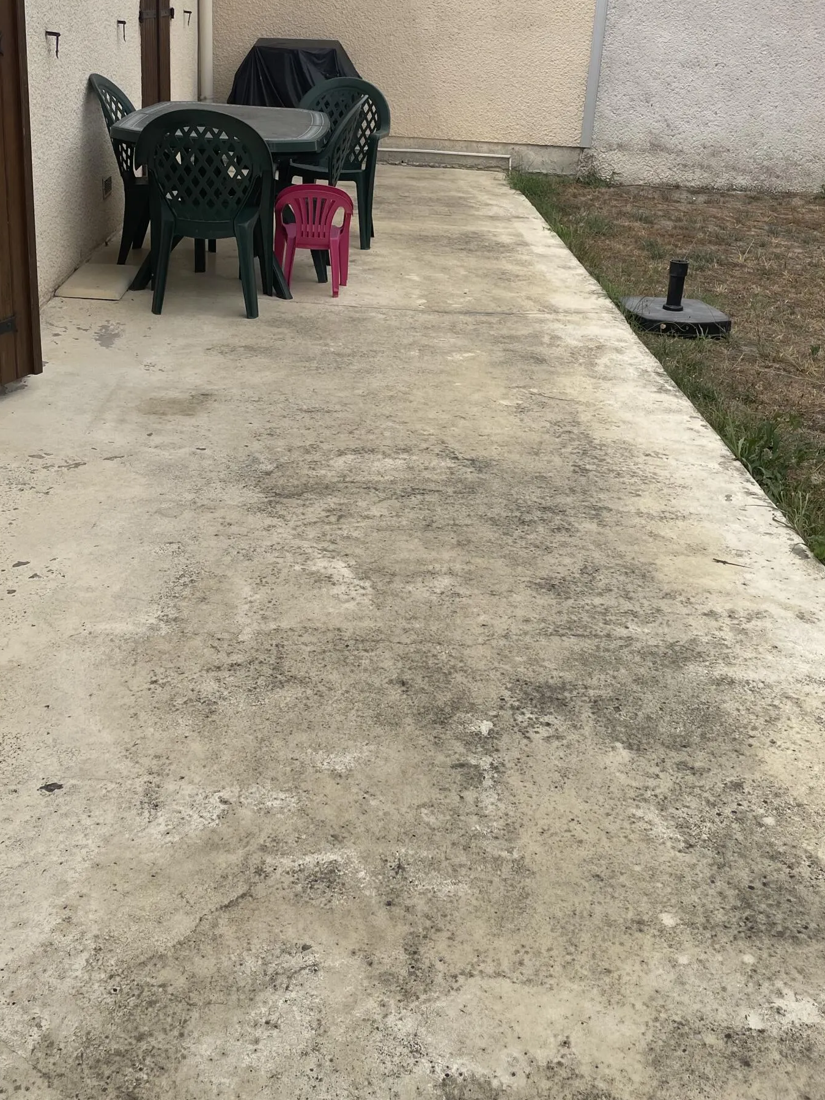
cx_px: 413
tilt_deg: -20.1
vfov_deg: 49.7
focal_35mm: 37
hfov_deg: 38.7
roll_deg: -3.3
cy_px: 416
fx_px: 1176
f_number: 1.6
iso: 32
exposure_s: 1/2959
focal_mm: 4.2
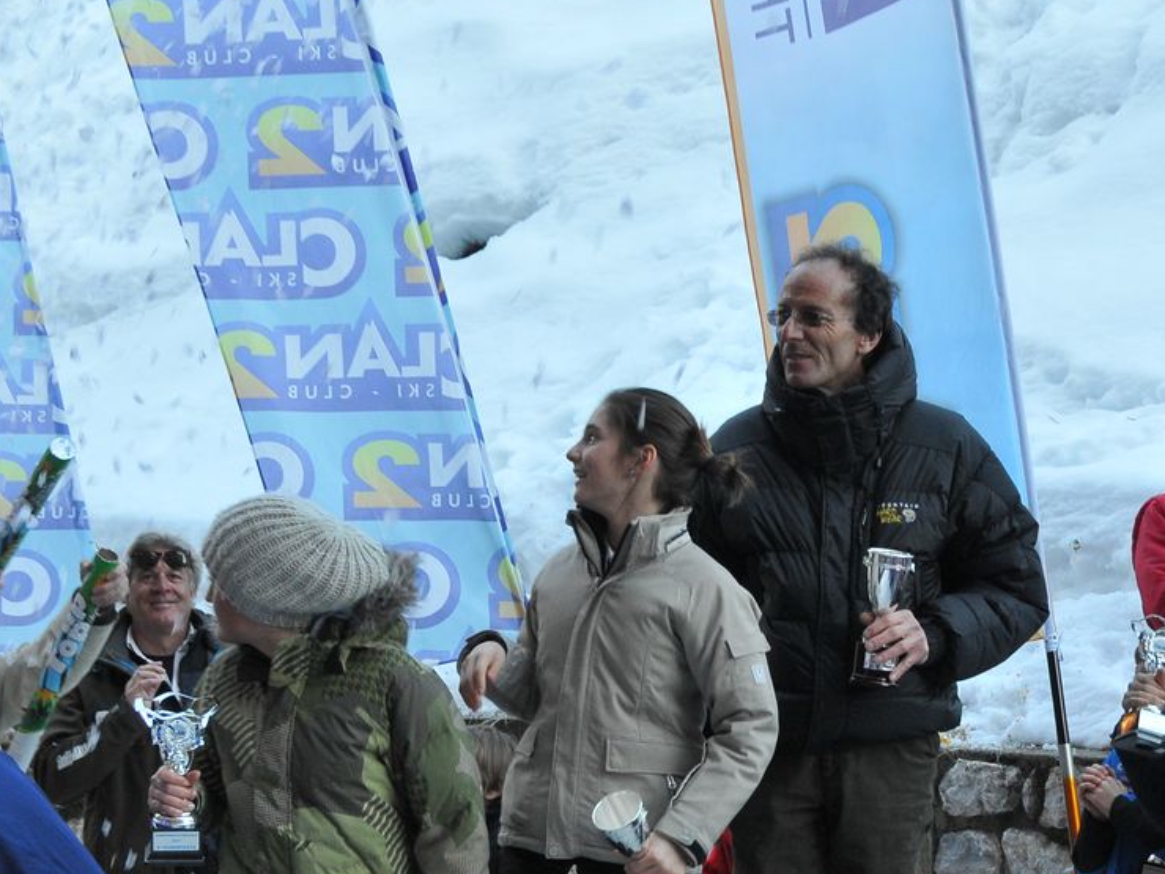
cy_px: 568
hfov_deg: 18.0
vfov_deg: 13.6
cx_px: 787
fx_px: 3670
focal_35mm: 109
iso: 640
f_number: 6.3
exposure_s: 1/60
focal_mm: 35
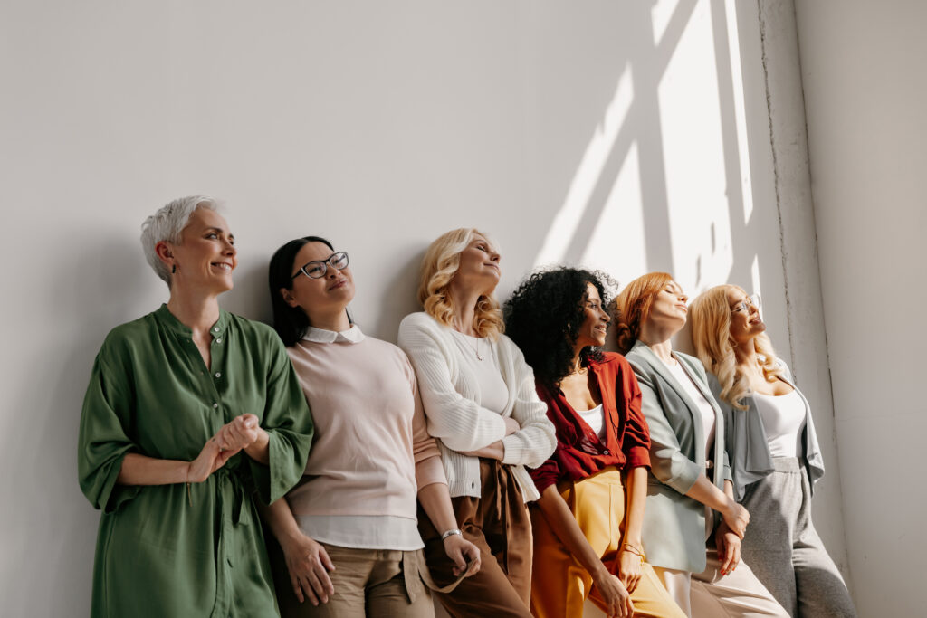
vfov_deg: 28.1
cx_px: 464
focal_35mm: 48
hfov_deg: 41.1
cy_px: 309
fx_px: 1236
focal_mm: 48
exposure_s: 1/400
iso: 320
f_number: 5.6
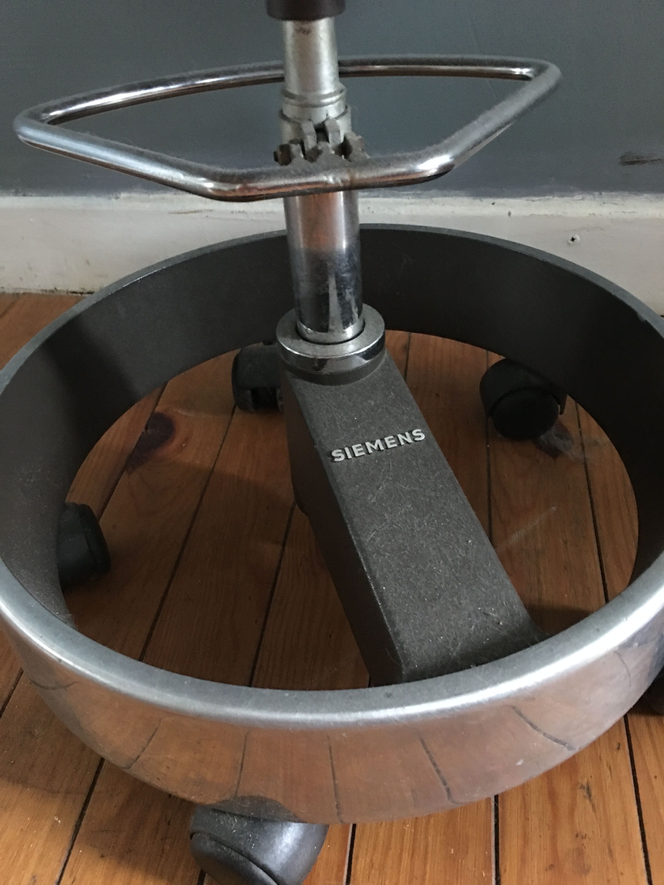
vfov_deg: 61.7
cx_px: 332
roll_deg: +4.7
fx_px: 742
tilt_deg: -41.1
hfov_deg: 48.2
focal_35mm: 29
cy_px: 442
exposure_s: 1/4
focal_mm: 4.15
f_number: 2.2
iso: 160
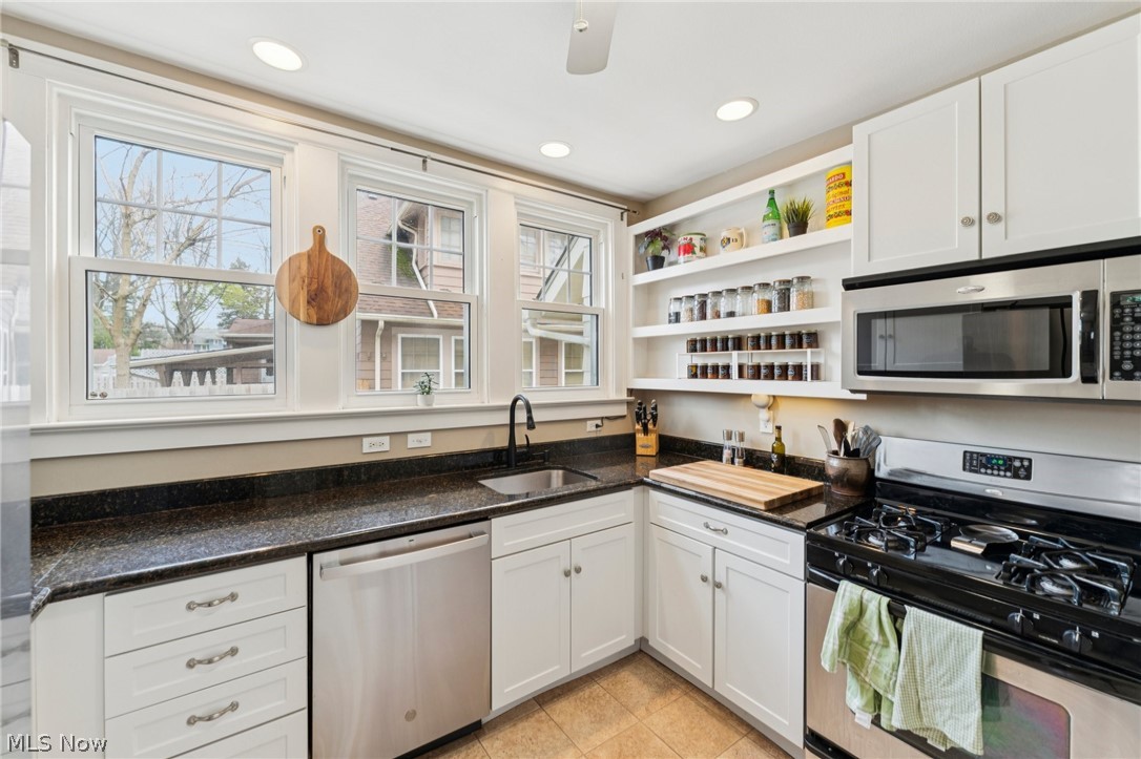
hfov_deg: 104.3
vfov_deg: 81.2
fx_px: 443
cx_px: 570
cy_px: 380
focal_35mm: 14
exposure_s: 1/25
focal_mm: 14
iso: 200
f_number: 5
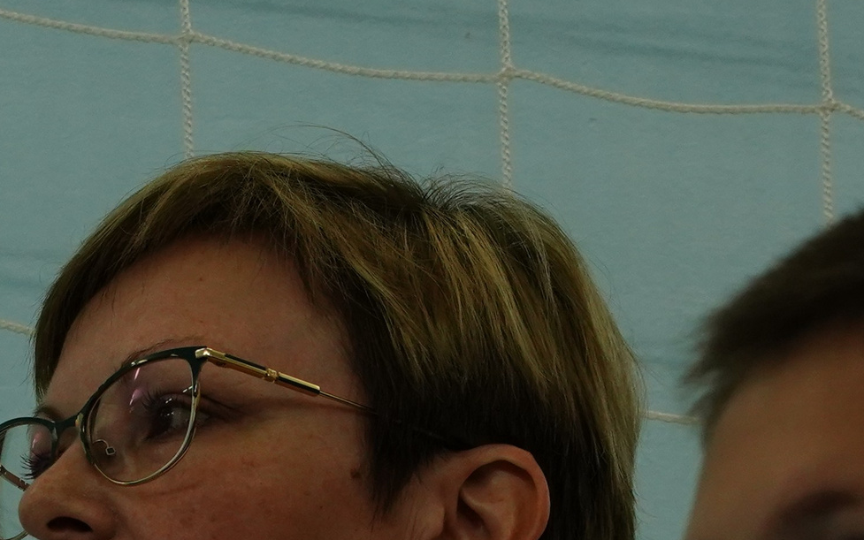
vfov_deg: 3.9
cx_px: 205
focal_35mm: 339
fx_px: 7984
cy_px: 730
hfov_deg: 6.2
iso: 1600
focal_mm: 85
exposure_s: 1/80
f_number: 9
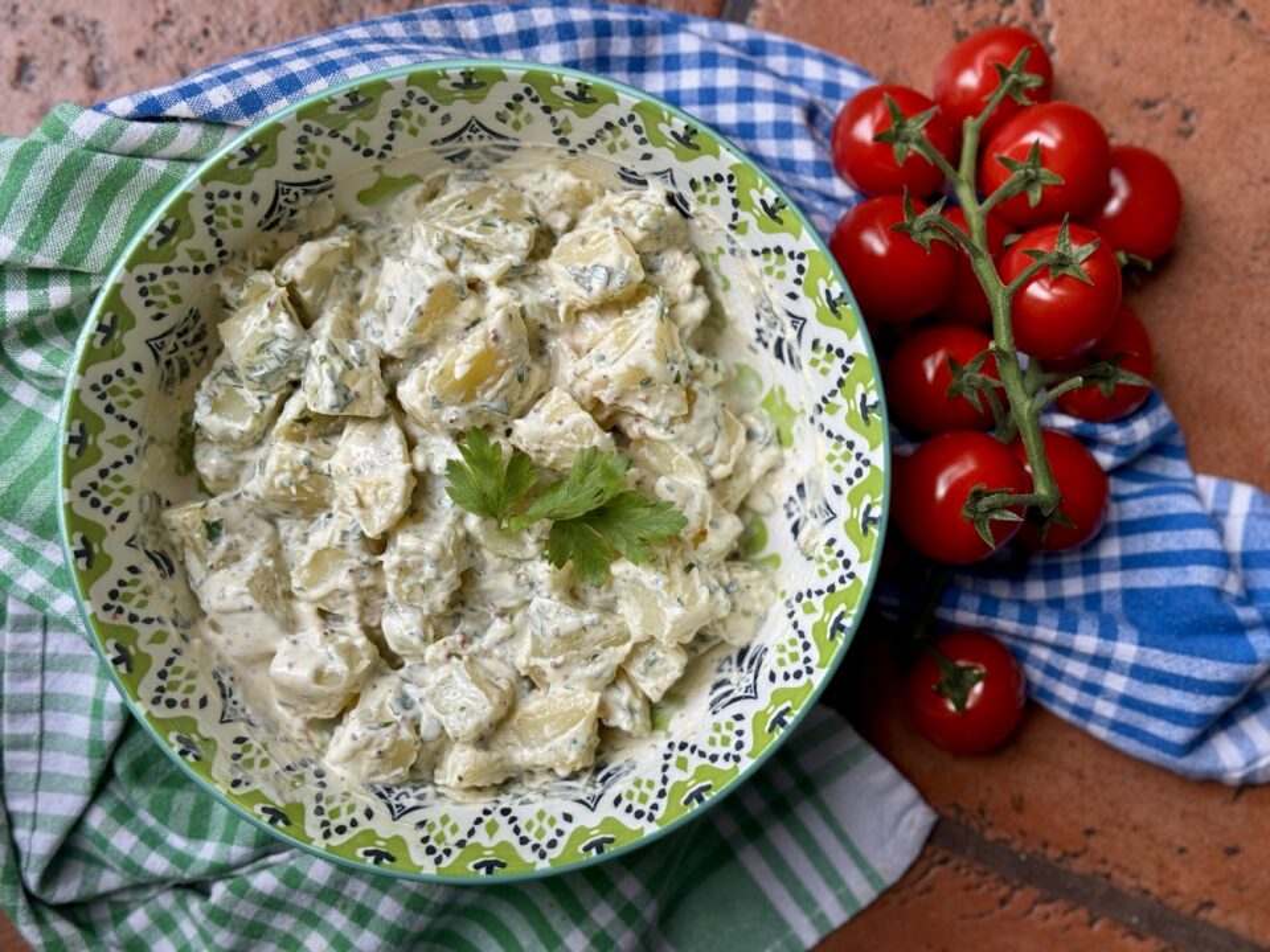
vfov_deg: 30.3
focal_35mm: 48
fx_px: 1761
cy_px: 476
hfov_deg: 39.7
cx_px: 635
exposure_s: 1/593
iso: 64
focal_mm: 6.76
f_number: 1.78
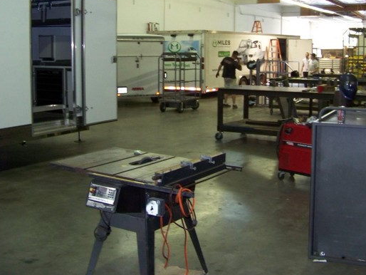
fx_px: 518
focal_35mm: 49
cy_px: 91
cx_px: 244
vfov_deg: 29.5
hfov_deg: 38.5
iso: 200
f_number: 2.8
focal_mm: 5.85
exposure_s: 1/30
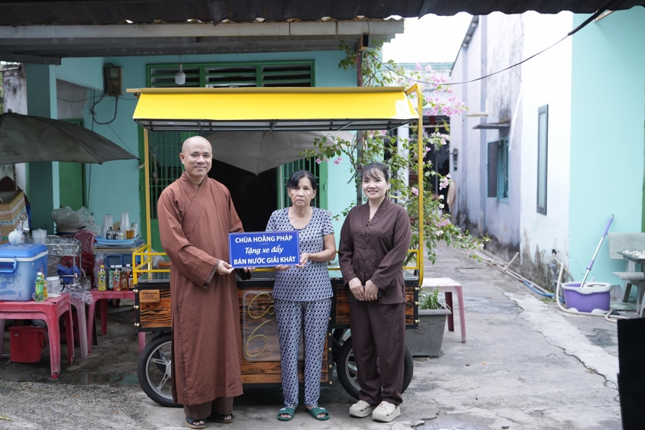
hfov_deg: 43.5
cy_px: 227
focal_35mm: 45
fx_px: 806
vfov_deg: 29.8
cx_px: 276
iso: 250
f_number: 2.8
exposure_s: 1/320
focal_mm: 39
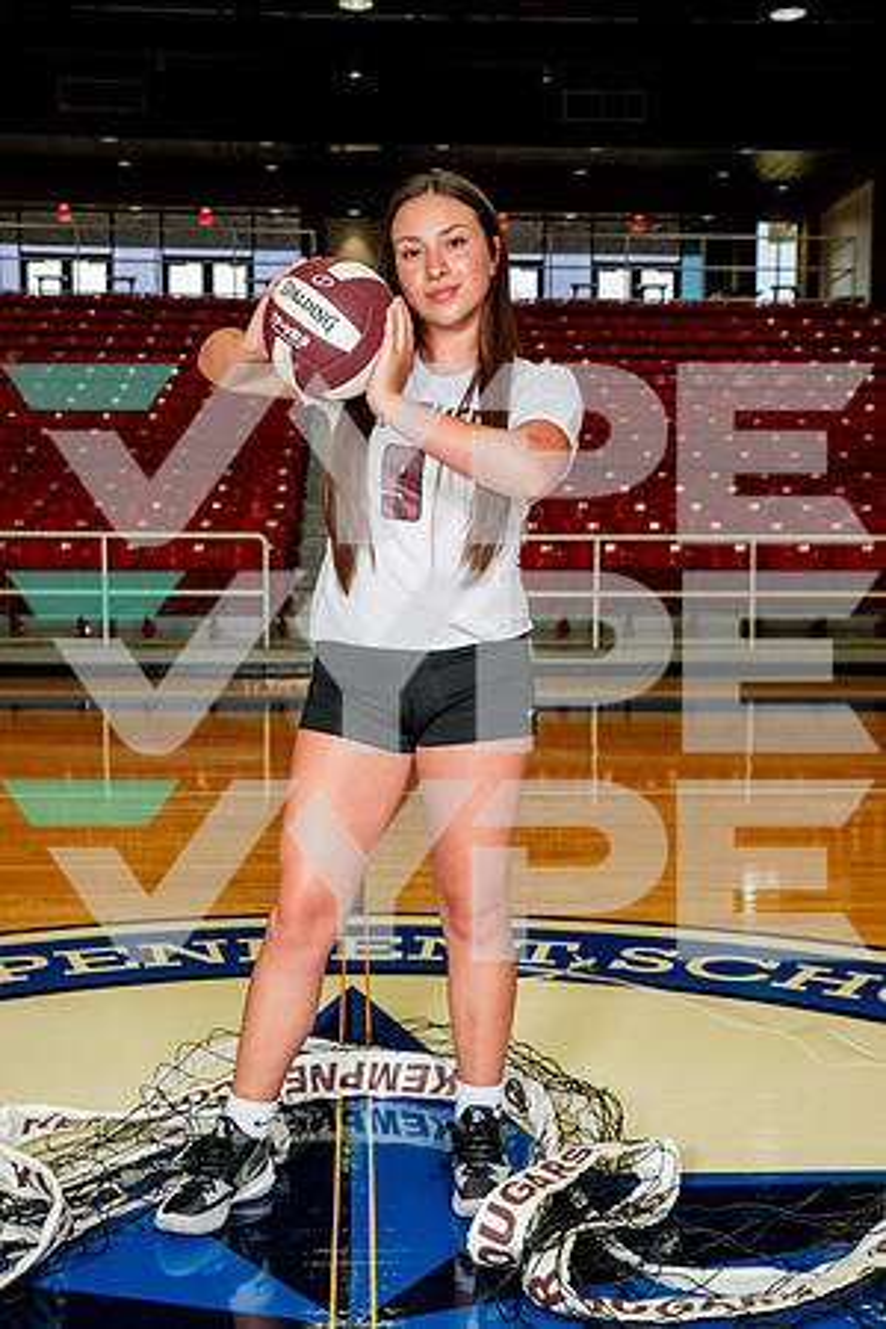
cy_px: 664
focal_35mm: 46
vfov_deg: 42.7
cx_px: 443
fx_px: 1698
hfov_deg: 29.2
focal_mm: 46
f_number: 7.1
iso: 800
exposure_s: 1/200
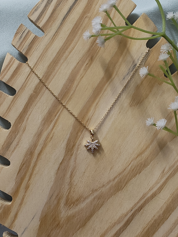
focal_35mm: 53
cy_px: 119
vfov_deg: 36.2
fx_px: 363
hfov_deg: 27.5
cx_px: 90
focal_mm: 5.56
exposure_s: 1/33.3
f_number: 1.88
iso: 1115
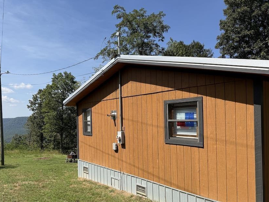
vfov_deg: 48.0
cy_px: 121
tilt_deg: +0.2
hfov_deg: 61.4
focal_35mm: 29
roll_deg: +0.7
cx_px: 117
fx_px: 225
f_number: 1.78
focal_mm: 6.76
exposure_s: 1/4405
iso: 80
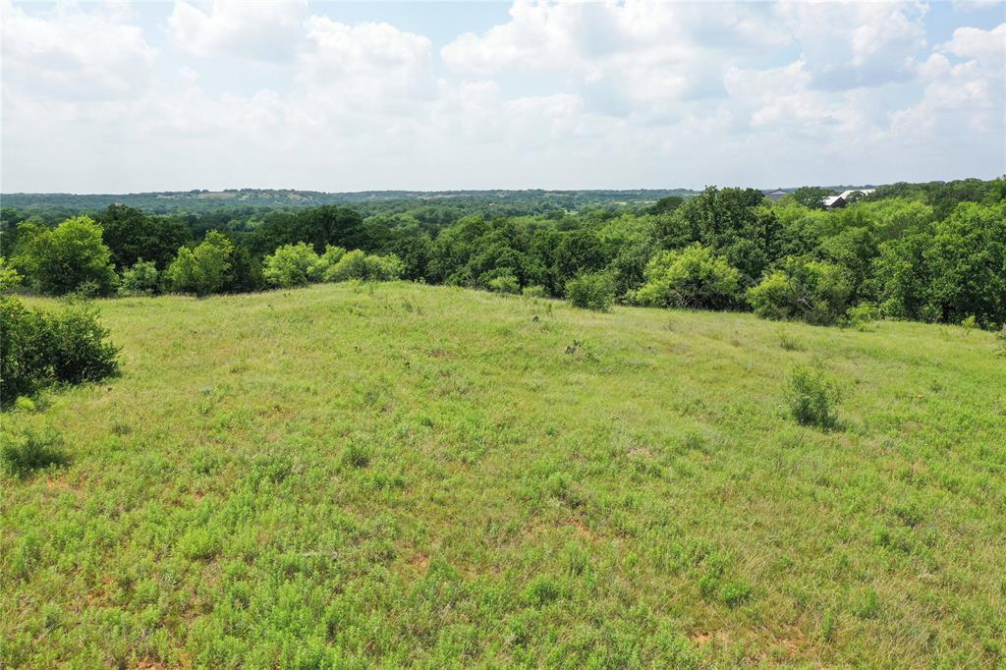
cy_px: 335
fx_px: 782
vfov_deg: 46.4
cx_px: 503
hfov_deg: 65.5
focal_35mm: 28
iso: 100
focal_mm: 10.26
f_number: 5.6
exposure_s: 1/500
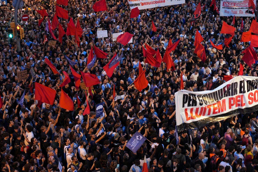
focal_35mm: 69
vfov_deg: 19.6
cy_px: 45
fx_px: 494
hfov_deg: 28.8
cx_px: 195
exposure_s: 1/100
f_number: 2.5
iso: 2500
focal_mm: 35
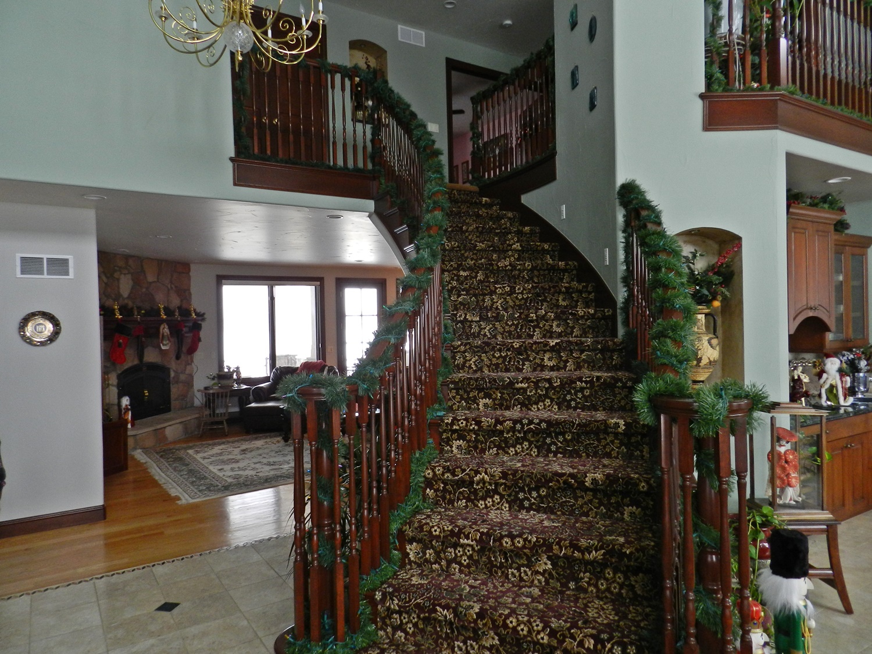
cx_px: 436
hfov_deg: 73.9
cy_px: 327
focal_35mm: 23
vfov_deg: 58.9
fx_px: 579
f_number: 3.4
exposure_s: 1/30
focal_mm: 4
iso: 280
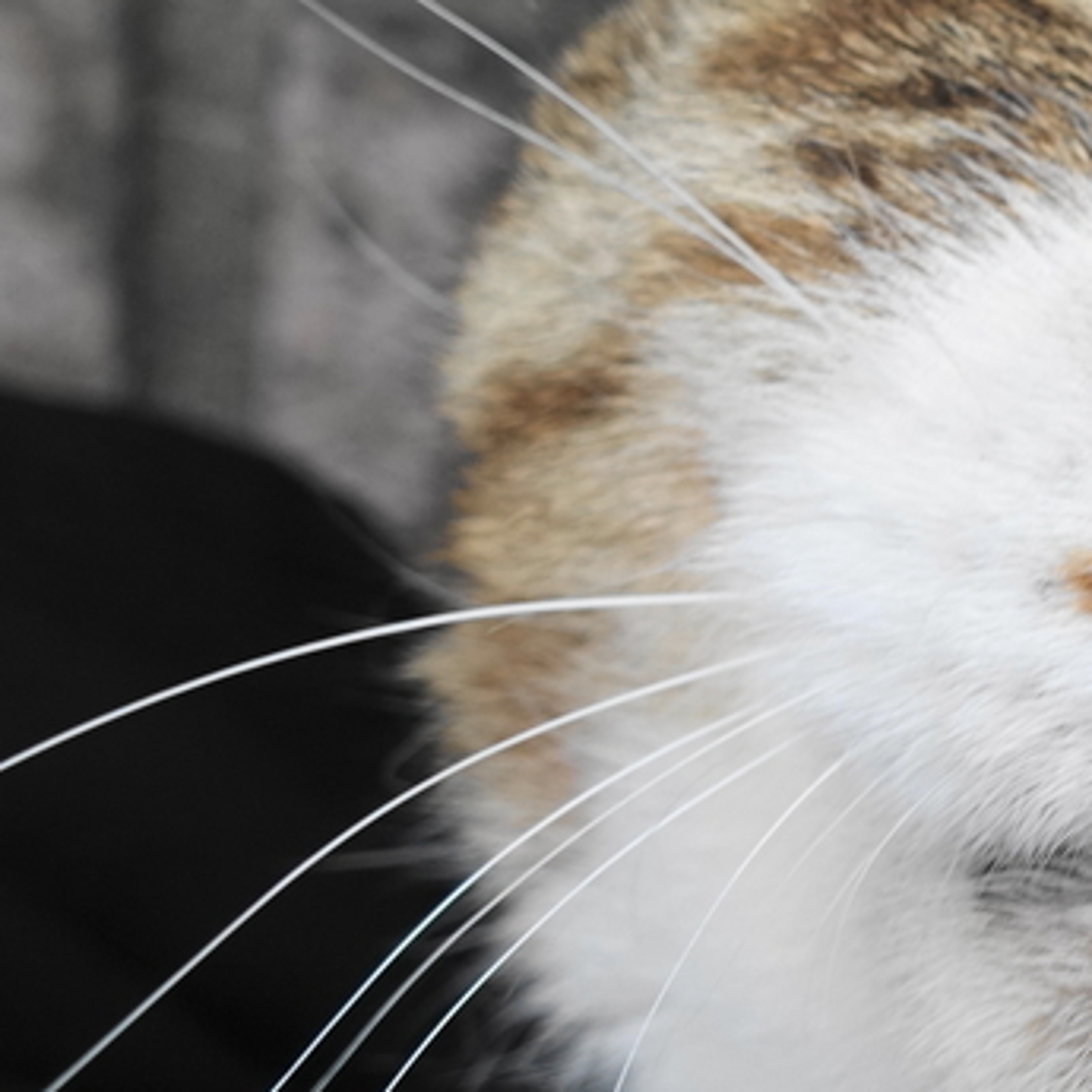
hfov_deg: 19.8
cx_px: 1792
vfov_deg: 24.3
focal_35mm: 71
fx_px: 2534
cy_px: 494
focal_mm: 8.8
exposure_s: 1/100
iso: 125
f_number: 4
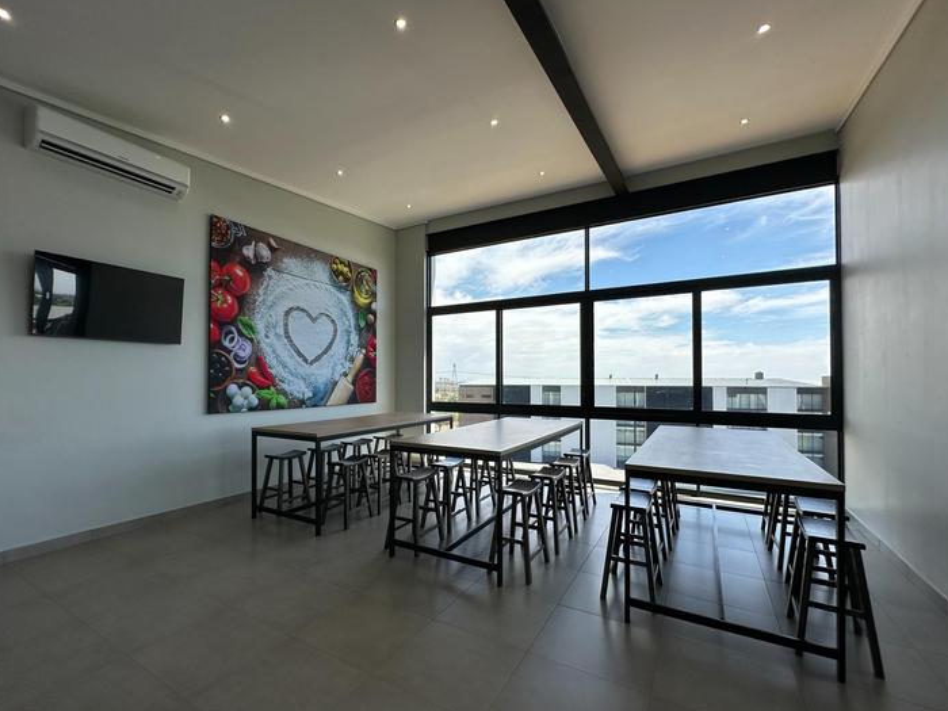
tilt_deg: +0.1
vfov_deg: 78.1
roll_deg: -0.1
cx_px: 425
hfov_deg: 94.2
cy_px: 372
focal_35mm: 16
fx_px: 438
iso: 40
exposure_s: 1/831
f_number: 2.2
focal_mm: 2.22
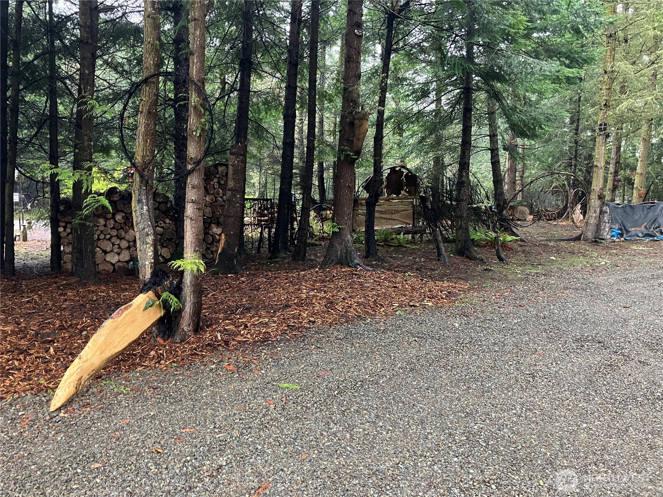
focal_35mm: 28
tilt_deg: -1.9
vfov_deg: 49.7
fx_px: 536
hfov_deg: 63.4
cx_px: 332
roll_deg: -2.9
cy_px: 248
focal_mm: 3.99
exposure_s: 1/60
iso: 200
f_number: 1.8
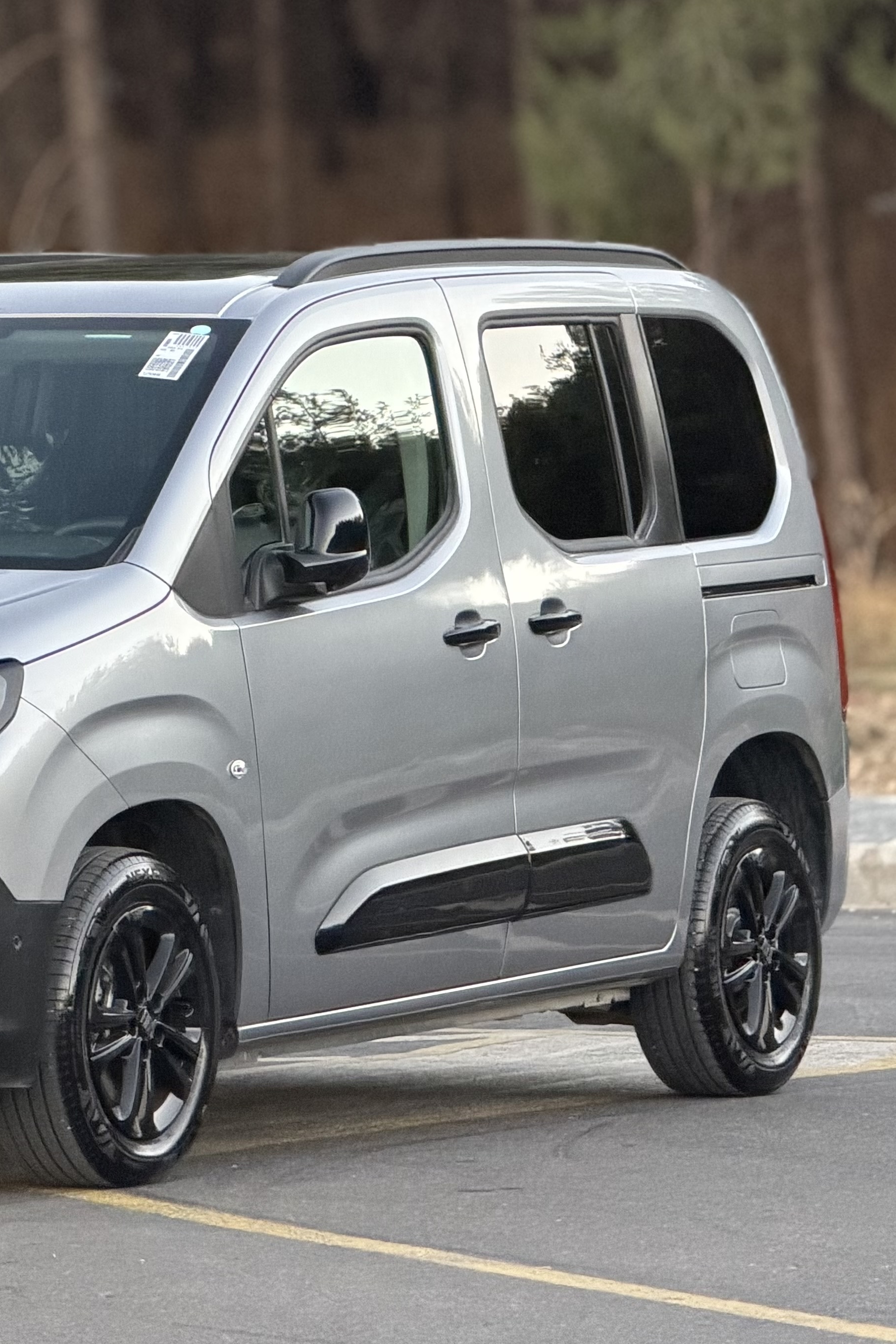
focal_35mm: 139
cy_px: 672
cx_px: 25
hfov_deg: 9.8
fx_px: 5189
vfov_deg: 14.8
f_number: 2.8
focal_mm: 16.89
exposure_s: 1/88
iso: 500
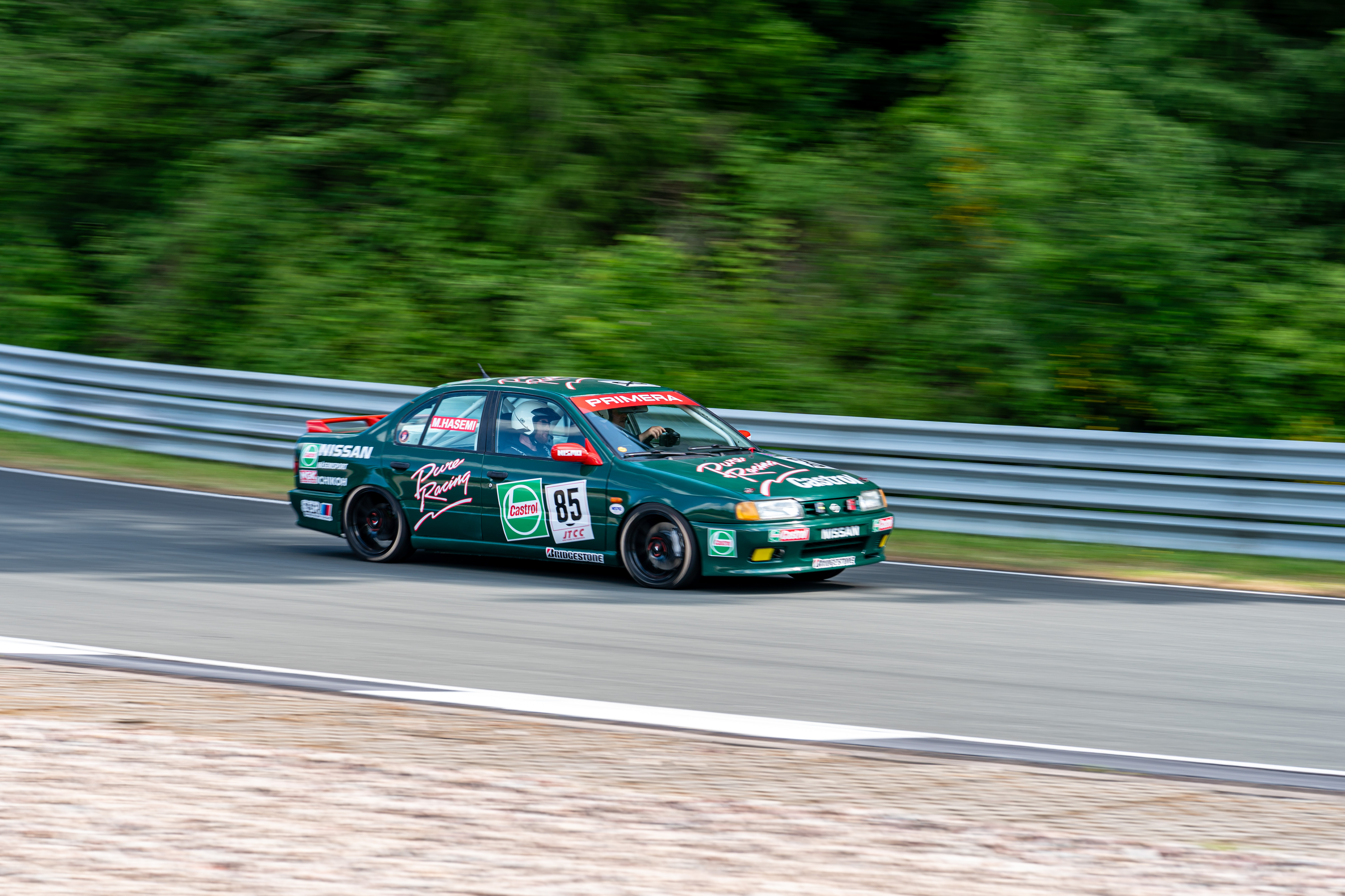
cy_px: 448
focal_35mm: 102
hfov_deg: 20.0
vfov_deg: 13.4
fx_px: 3811
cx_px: 672
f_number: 6.3
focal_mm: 102
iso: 100
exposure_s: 1/80
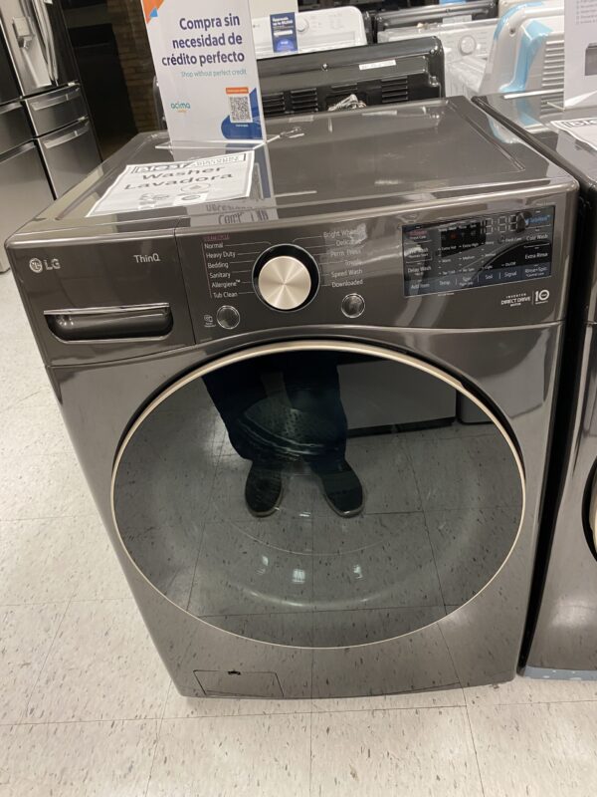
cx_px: 298
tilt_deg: -32.2
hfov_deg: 53.1
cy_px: 398
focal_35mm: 26
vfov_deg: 67.3
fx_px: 598
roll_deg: +7.9
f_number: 1.8
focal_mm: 4.25
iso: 200
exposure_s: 1/43
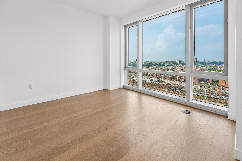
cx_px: 121
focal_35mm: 14
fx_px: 94
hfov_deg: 104.3
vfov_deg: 81.2
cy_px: 80
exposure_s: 1/500
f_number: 7.1
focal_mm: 14
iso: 500
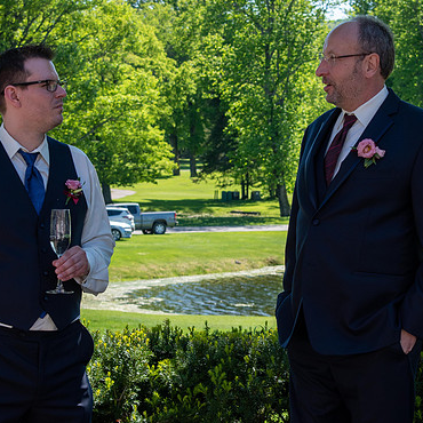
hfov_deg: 14.4
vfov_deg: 14.4
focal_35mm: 121
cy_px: 182
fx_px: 1673
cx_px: 220
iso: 250
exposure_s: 1/250
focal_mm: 55
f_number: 8
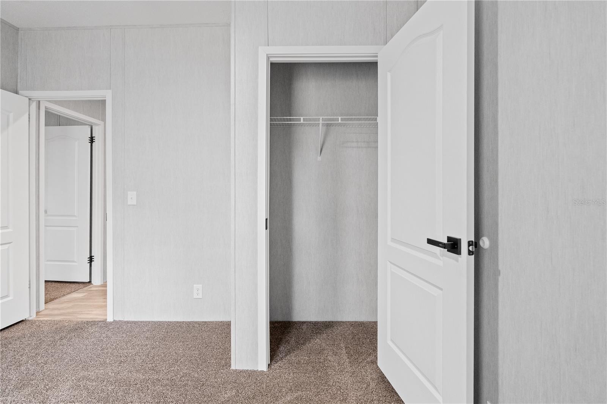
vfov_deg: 73.7
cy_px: 202
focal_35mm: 16
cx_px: 304
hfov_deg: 96.7
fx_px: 270
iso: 1600
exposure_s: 1/40
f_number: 5
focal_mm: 16
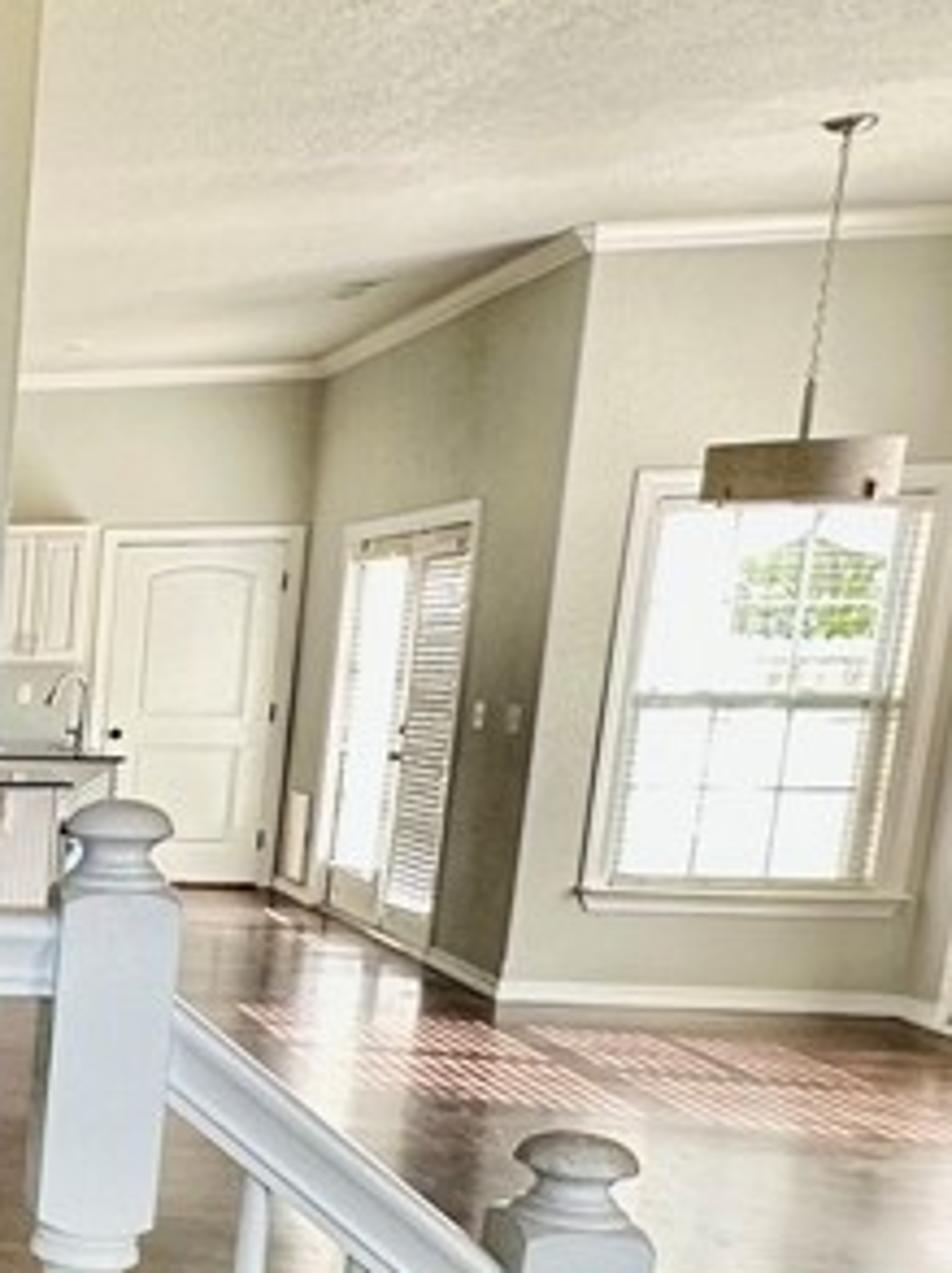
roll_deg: +0.6
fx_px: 1801
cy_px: 986
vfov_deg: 37.8
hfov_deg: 21.1
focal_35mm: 49
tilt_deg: -10.4
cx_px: -717
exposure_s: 1/120
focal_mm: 2.22
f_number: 2.2
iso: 160
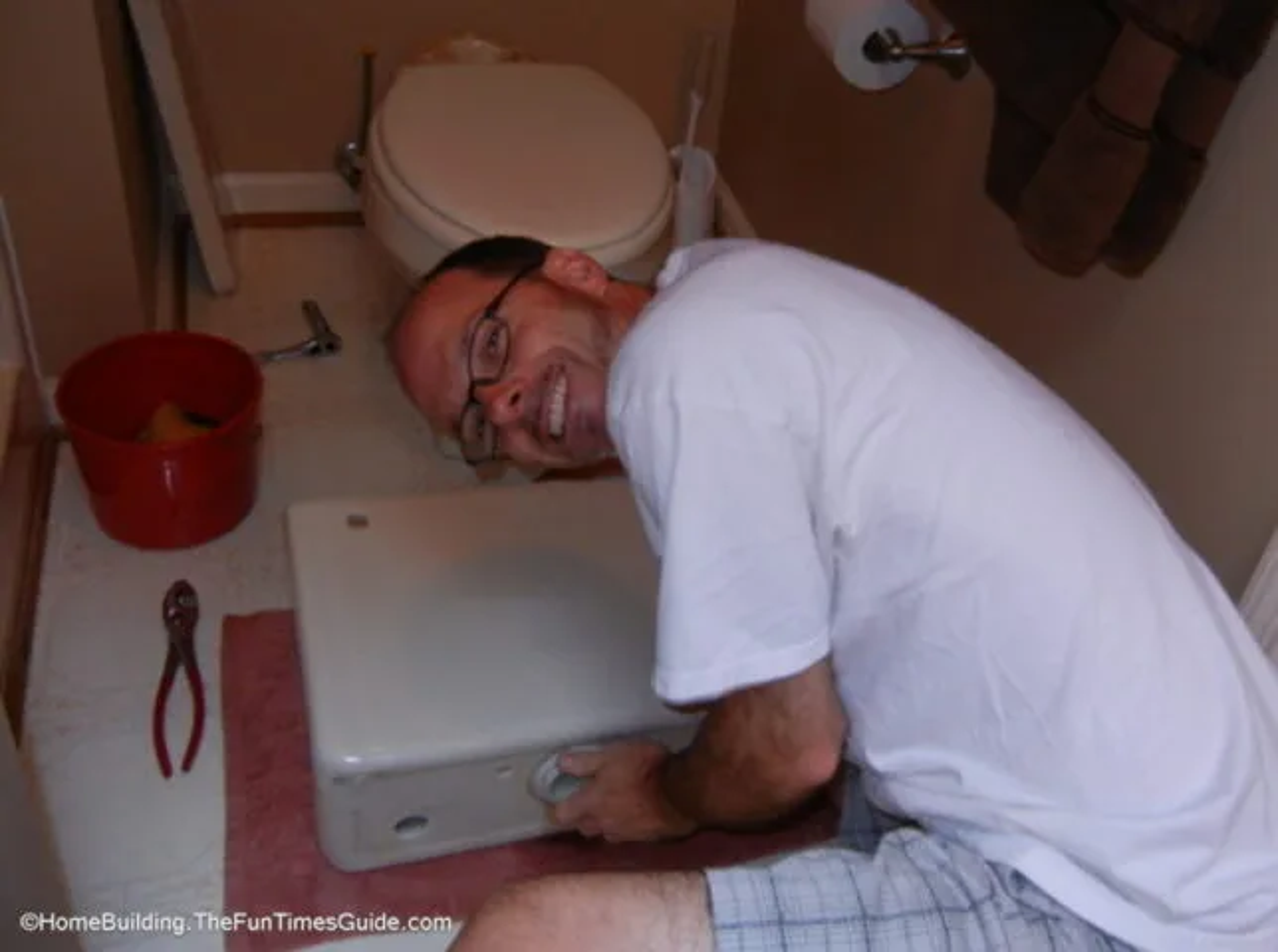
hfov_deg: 60.1
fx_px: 1105
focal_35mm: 30
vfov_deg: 46.6
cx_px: 639
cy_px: 476
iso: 200
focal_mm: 5.4
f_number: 3.5
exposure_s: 1/30
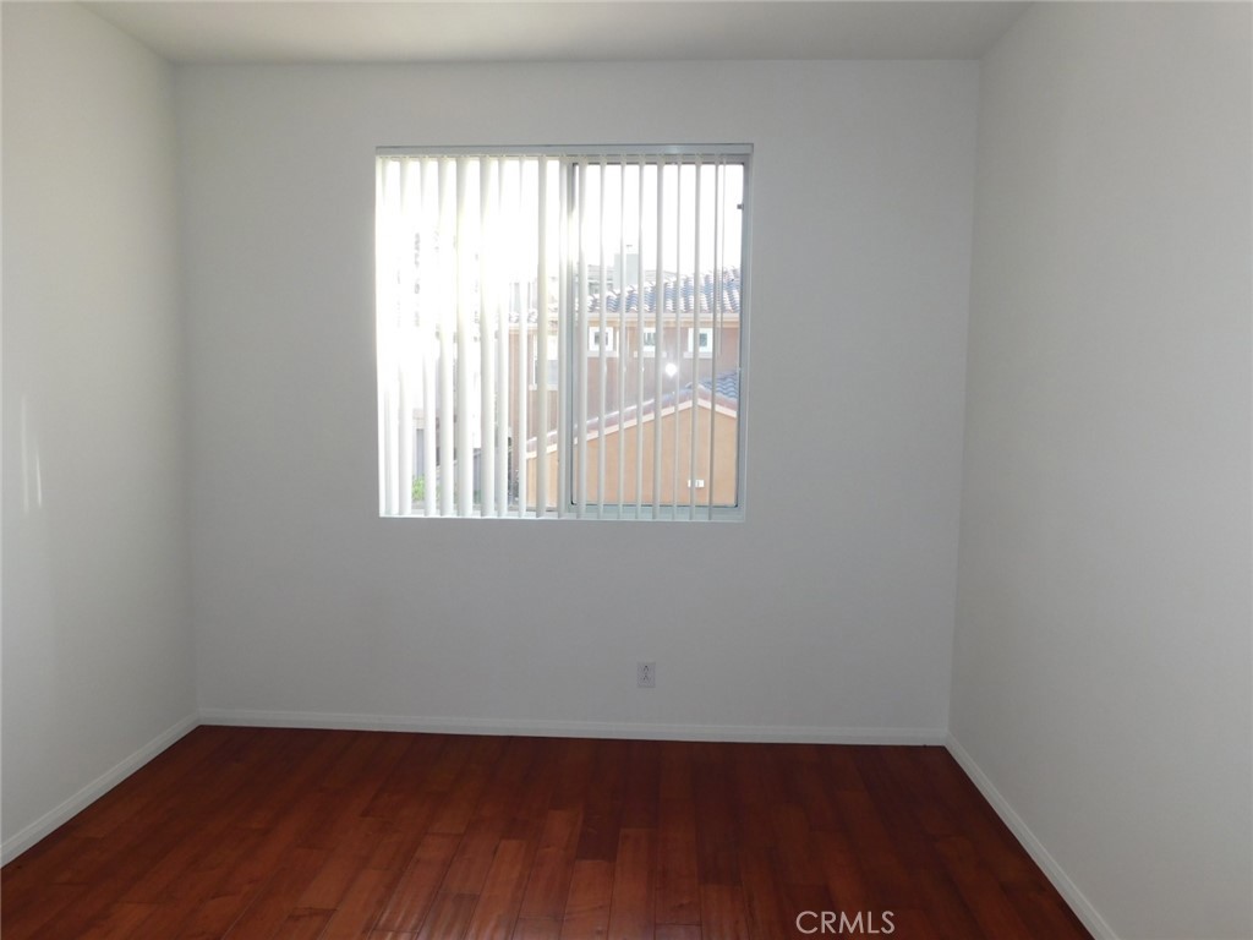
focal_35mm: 23
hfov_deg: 73.9
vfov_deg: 58.9
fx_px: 833
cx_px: 626
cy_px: 470
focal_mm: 4
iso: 125
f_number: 3
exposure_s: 1/100
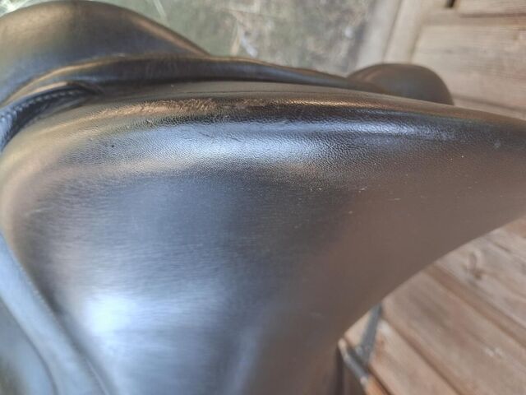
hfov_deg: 65.3
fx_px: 410
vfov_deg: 51.4
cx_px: 263
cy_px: 198
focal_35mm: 27
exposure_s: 1/100
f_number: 1.8
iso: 200
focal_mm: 4
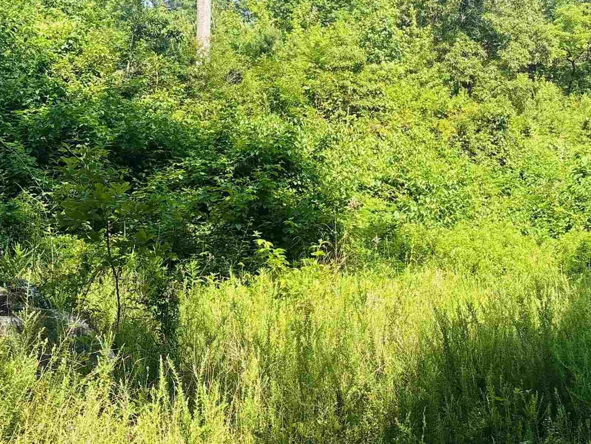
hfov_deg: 34.1
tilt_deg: +8.7
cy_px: 121
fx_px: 956
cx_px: 386
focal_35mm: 56
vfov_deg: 25.8
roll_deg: +1.4
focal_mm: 5.96
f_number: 1.6
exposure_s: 1/1248
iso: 50
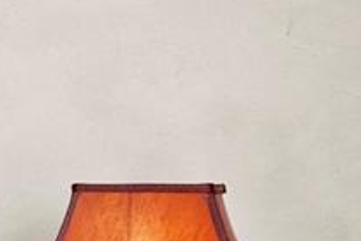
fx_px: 1083
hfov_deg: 9.8
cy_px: 201
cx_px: -884
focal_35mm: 108
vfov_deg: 12.6
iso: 640
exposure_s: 1/8
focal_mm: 14
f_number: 14
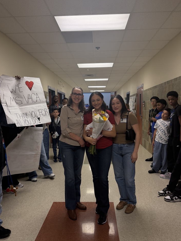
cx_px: 91
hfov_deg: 53.1
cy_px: 123
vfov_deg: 67.3
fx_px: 181
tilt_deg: -4.8
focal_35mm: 26
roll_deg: +0.8
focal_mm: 6.76
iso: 200
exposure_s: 1/148
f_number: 1.78
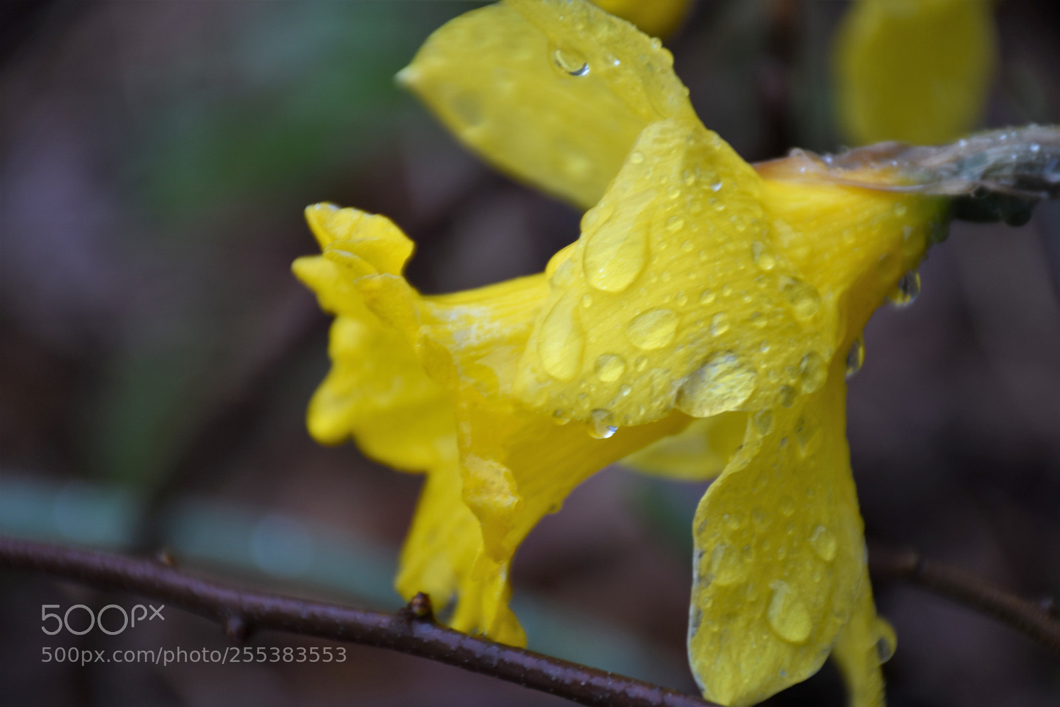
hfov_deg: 9.8
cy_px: 354
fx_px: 6182
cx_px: 530
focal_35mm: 210
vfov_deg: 6.5
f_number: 5.6
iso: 100
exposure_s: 1/80
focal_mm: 140
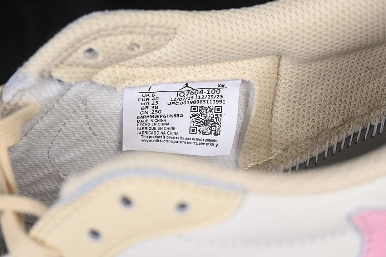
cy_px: 128
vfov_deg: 18.2
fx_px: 804
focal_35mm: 75
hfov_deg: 27.0
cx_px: 193
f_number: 7.1
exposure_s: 1/80
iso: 160
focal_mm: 50
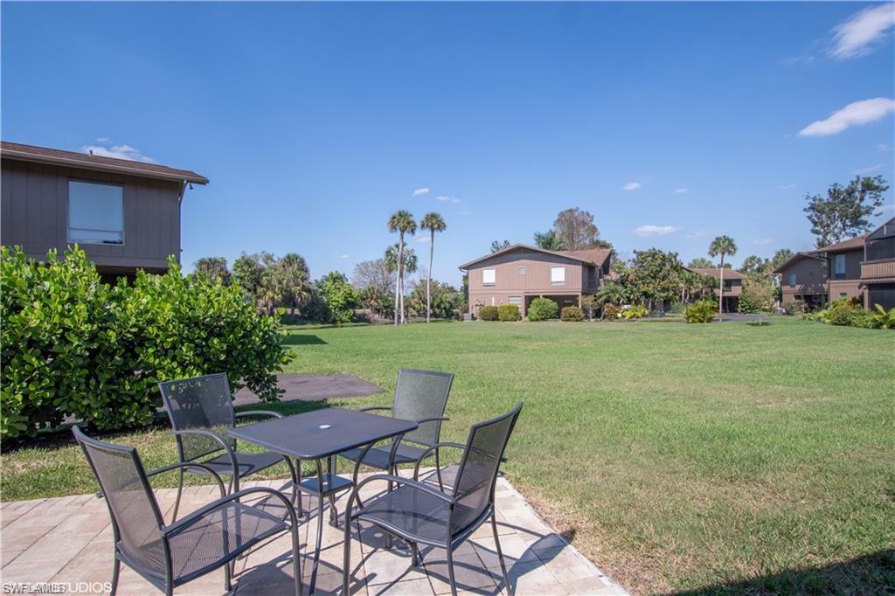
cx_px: 448
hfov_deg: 100.4
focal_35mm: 15
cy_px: 298
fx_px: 373
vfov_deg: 77.3
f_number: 11
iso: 200
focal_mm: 10
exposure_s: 1/100
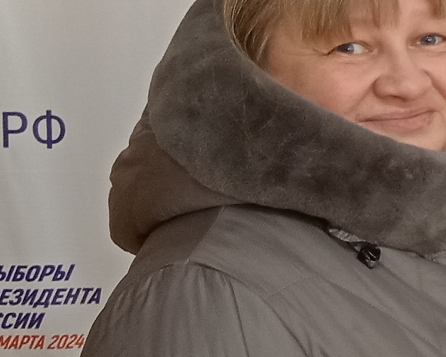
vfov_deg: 9.0
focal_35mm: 171
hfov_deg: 9.9
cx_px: 1060
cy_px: 82
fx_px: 2257
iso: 481
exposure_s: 1/50
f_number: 1.9
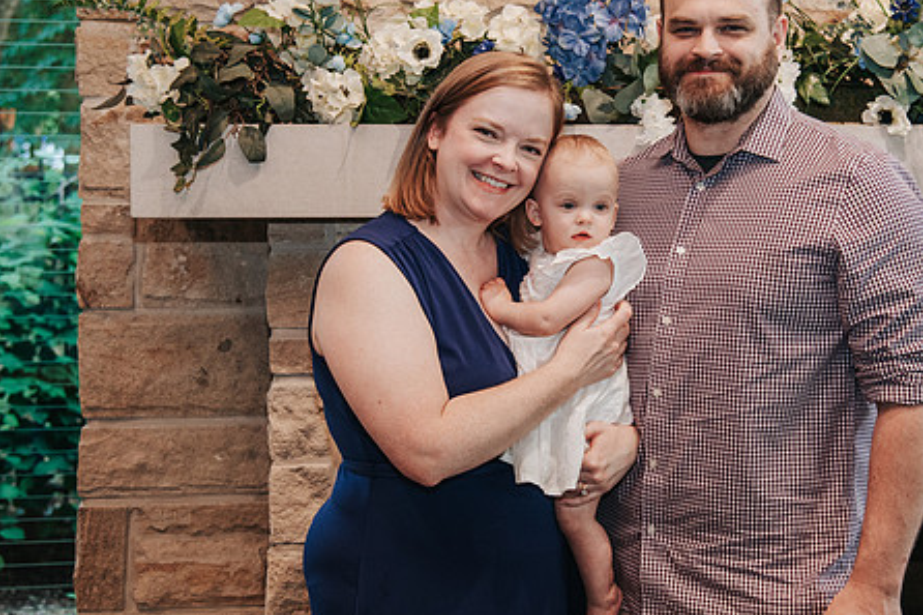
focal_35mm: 66
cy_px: 233
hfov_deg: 30.5
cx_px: 541
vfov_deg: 20.6
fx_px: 1691
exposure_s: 1/60
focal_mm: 46
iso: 1800
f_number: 4
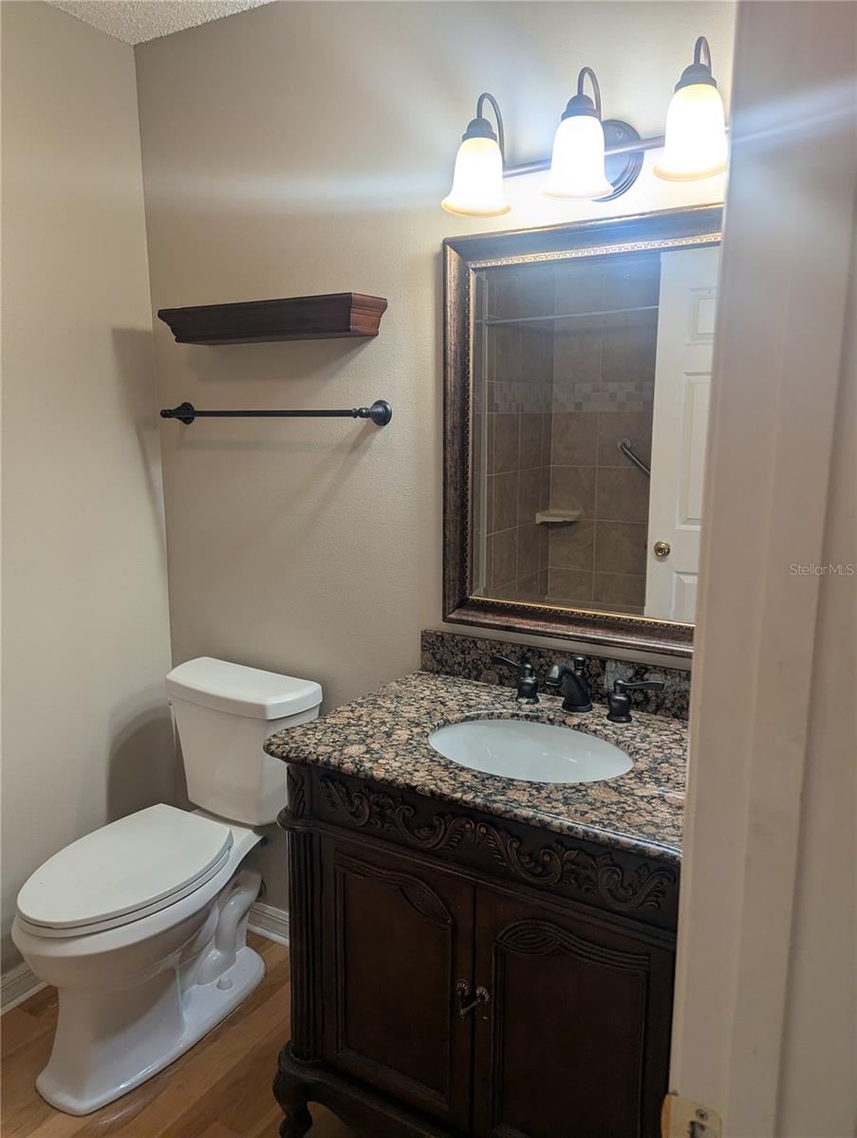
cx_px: 428
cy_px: 569
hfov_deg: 56.9
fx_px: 791
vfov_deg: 71.5
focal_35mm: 24
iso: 131
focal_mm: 6.81
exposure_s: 1/120
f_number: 1.85
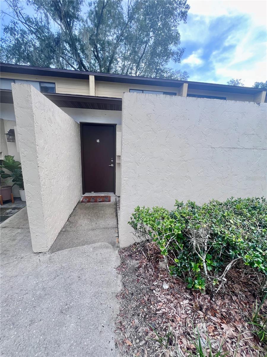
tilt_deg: -12.4
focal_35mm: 13
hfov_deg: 89.9
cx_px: 134
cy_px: 178
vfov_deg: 106.2
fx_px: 134
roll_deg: -0.8
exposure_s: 1/108
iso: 32
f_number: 1.8
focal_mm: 1.57
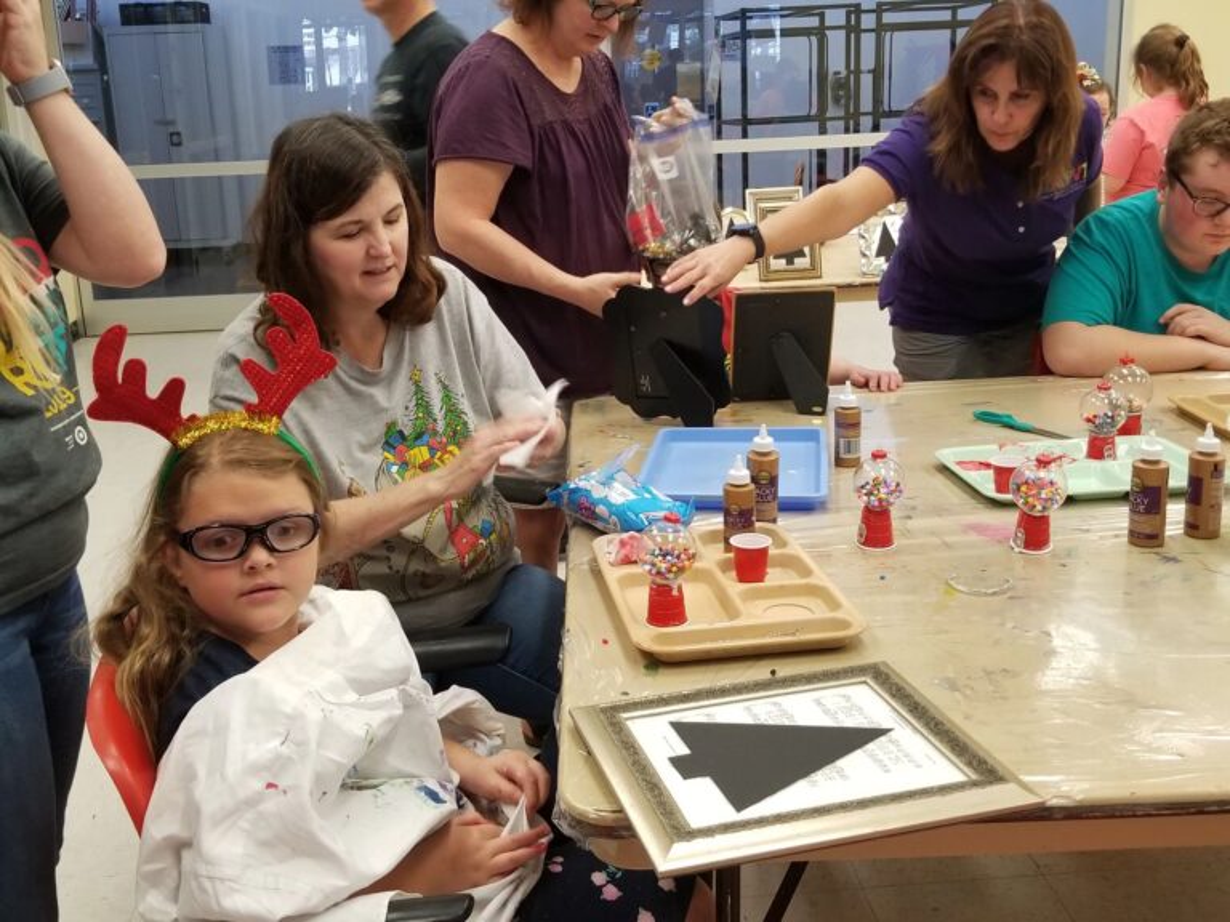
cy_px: 461
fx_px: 924
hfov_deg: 67.3
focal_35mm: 26
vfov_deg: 53.1
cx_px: 615
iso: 200
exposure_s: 1/60
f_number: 1.7
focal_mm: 4.25
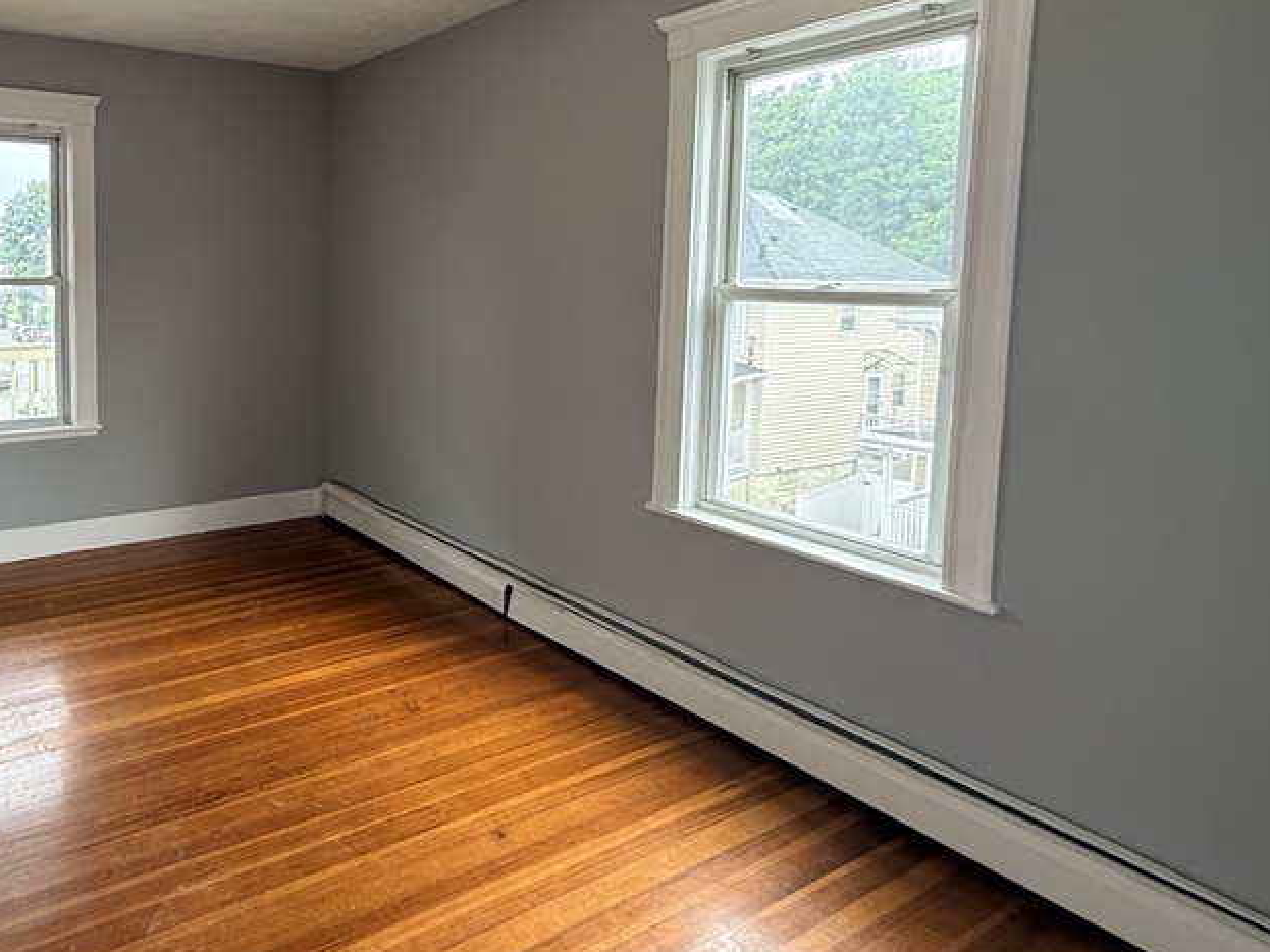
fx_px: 844
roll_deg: -0.5
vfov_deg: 57.9
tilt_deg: -4.0
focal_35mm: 23
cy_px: 338
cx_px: 306
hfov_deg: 68.7
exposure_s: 1/120
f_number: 2.2
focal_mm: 2.22
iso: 100
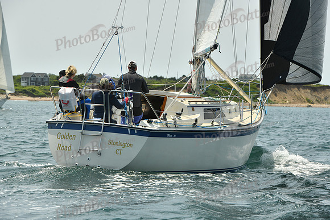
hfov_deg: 12.8
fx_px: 1467
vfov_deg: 8.6
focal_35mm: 160
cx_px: 165
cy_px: 110
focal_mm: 160
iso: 320
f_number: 10
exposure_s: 1/1000
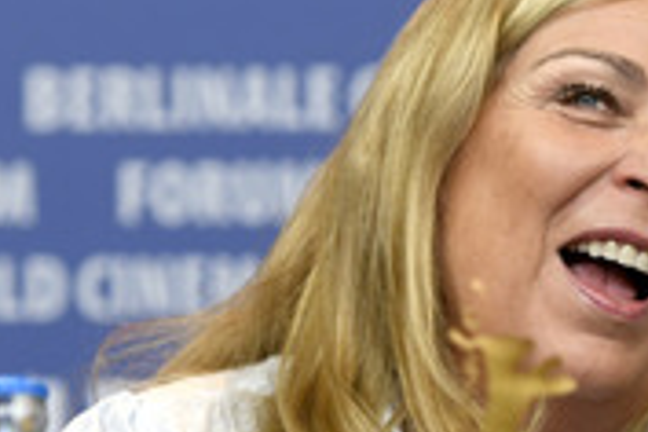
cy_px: 395
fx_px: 4590
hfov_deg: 8.1
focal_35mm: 255
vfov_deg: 5.4
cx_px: 573
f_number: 3.5
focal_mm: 100
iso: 1250
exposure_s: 1/320
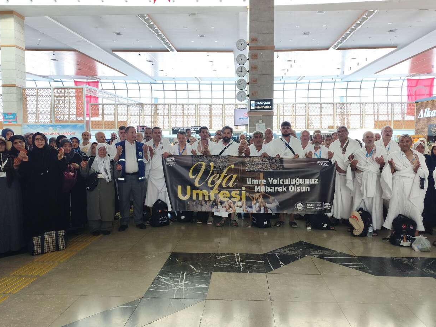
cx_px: 226
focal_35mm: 24
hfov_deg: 71.6
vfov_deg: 56.8
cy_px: 165
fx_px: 302
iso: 320
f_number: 1.7
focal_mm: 6.06
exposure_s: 1/100
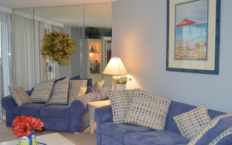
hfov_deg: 52.7
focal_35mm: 37
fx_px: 234
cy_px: 76
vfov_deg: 34.4
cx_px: 116
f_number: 3.8
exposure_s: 1/60
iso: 1000
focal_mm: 24
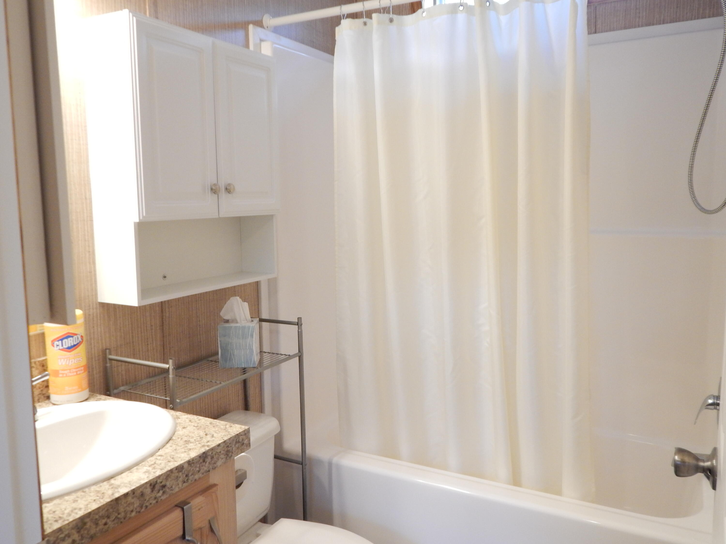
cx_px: 363
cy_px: 272
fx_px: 587
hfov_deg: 63.4
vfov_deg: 49.7
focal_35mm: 28
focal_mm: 5.1
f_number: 3.2
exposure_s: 1/30
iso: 360
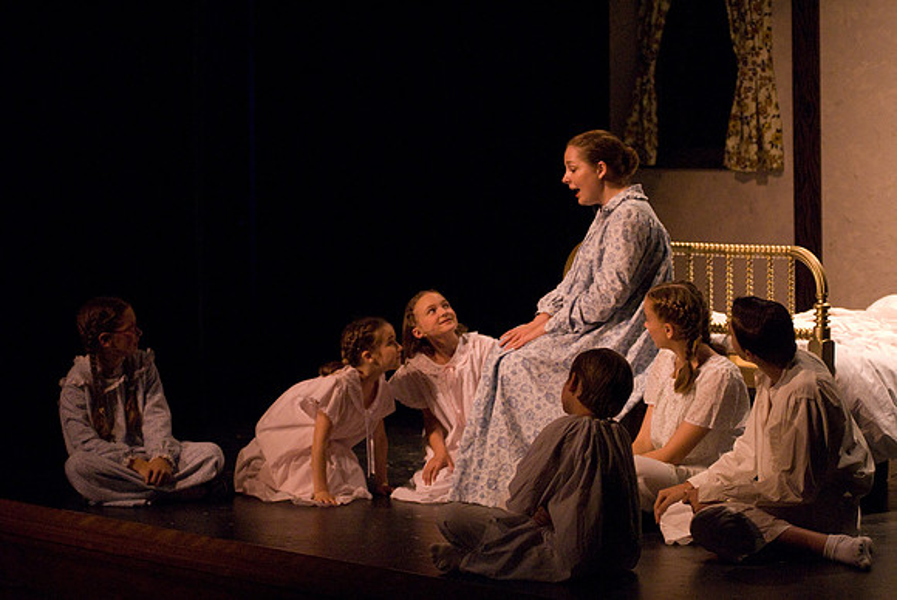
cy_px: 300
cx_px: 448
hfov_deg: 17.0
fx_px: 2993
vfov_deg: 11.4
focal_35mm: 120
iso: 1600
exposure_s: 1/160
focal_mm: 80
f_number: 2.8
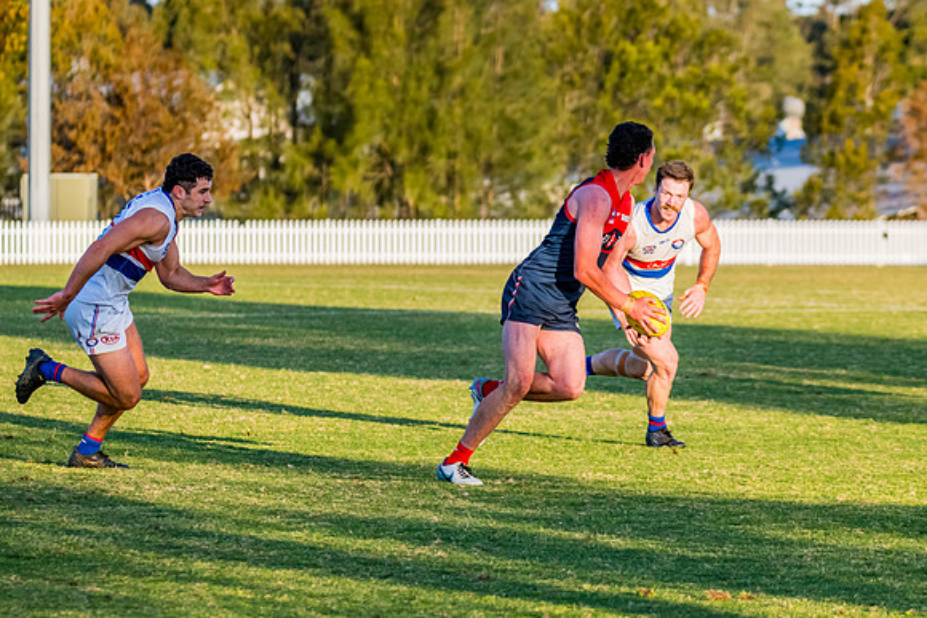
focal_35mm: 243
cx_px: 614
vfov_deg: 5.7
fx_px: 6260
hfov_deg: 8.5
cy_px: 374
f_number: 5.6
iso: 800
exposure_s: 1/1600
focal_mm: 170
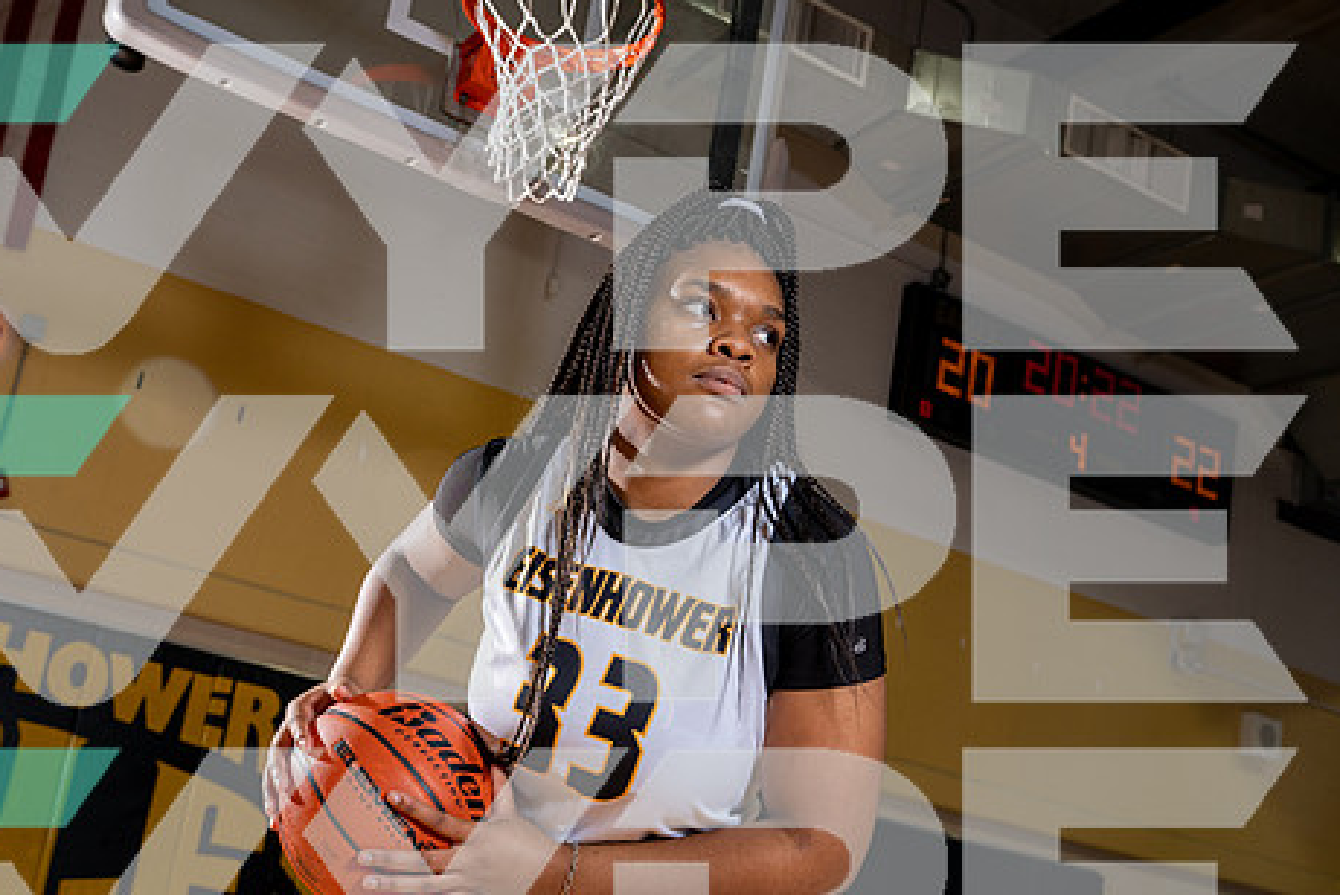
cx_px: 567
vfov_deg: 30.4
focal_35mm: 44
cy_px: 551
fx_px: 1639
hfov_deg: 44.3
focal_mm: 35
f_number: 6.3
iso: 320
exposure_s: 1/250
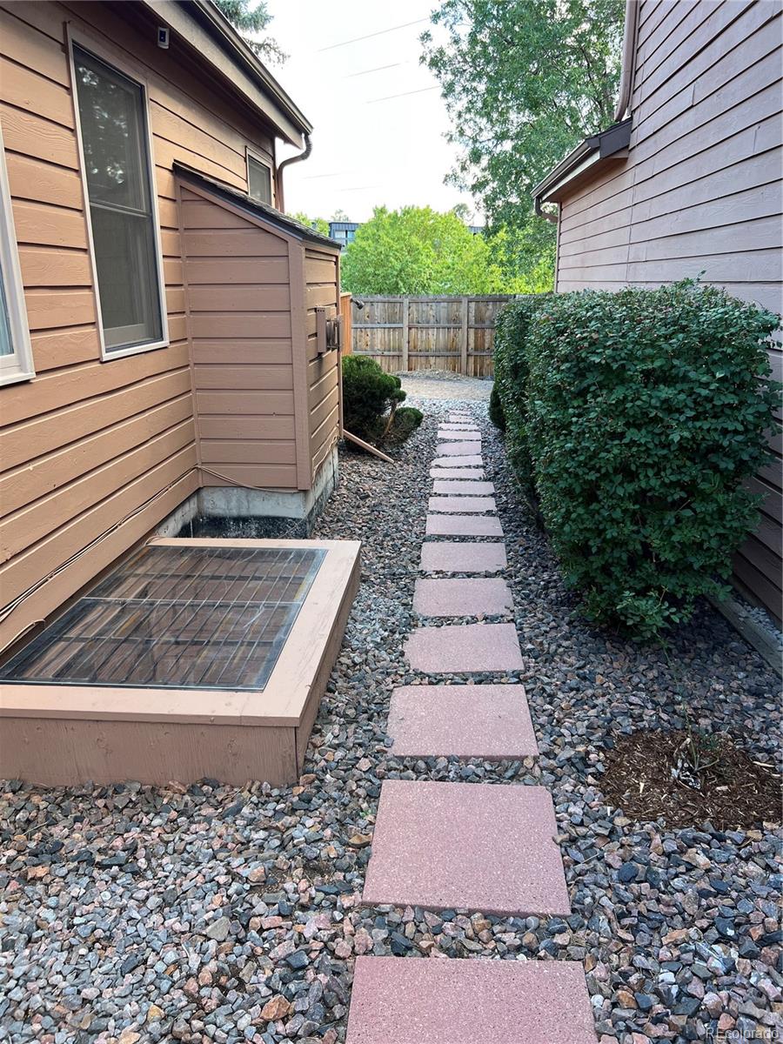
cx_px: 392
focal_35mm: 26
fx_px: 784
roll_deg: +0.7
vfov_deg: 67.3
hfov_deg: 53.1
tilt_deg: -15.0
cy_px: 522
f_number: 1.5
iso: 50
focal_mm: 5.7
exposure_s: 1/121
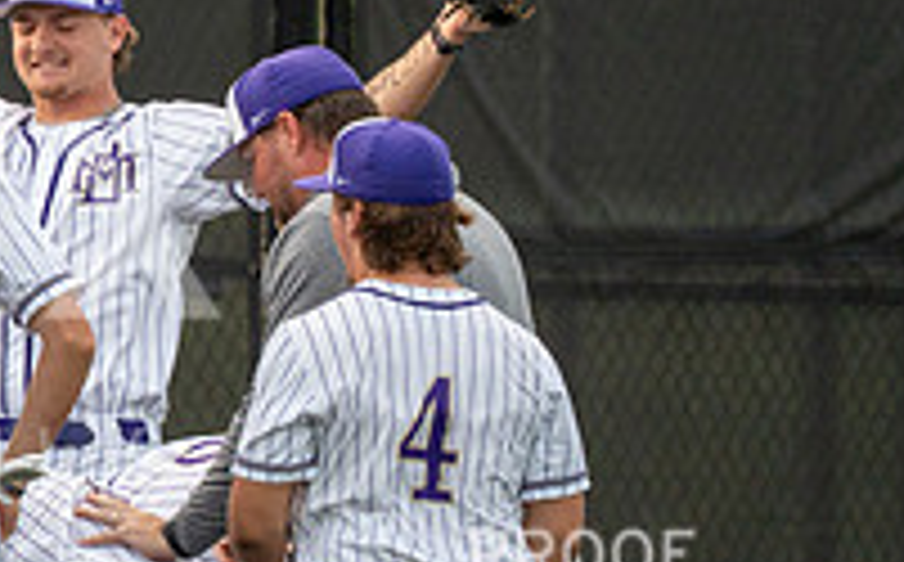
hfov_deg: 1.2
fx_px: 43522
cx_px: -355
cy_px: 277
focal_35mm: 1769
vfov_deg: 0.7
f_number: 6.3
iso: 800
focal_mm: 600
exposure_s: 1/1250
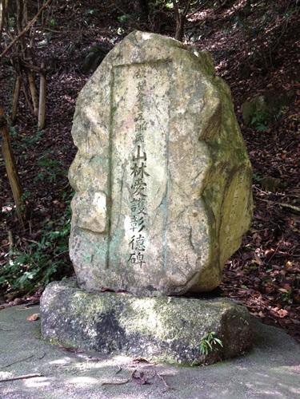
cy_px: 200
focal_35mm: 35
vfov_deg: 52.6
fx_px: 404
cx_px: 150
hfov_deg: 40.7
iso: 64
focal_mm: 4.28
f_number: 2.4
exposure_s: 1/30
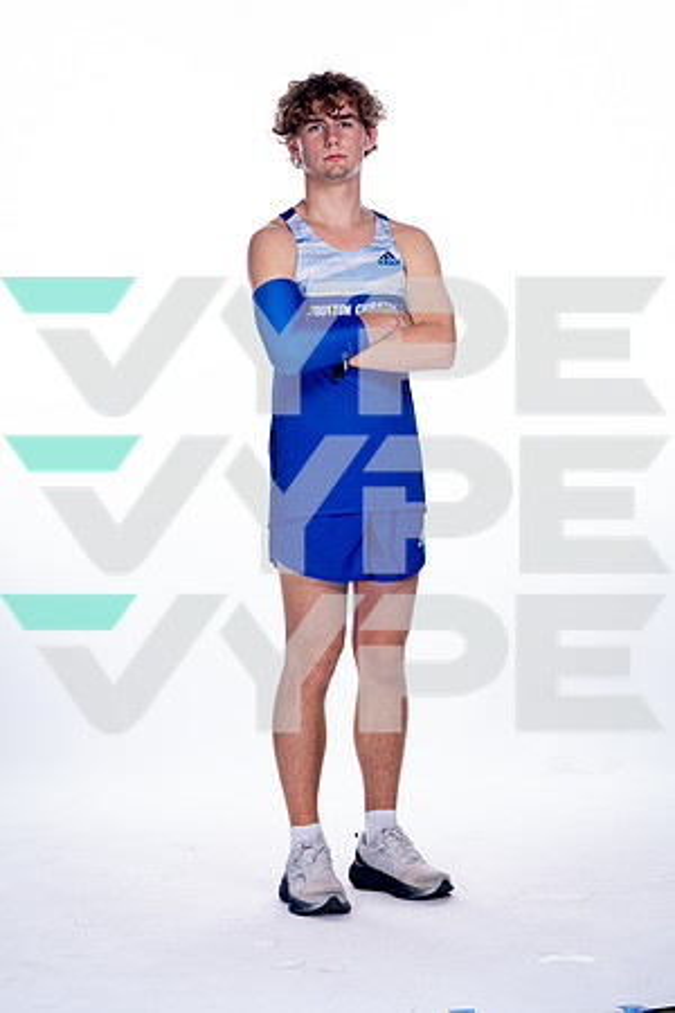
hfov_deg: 11.9
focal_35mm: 115
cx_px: 338
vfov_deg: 17.8
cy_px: 506
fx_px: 3234
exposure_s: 1/250
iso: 800
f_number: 5.6
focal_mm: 115
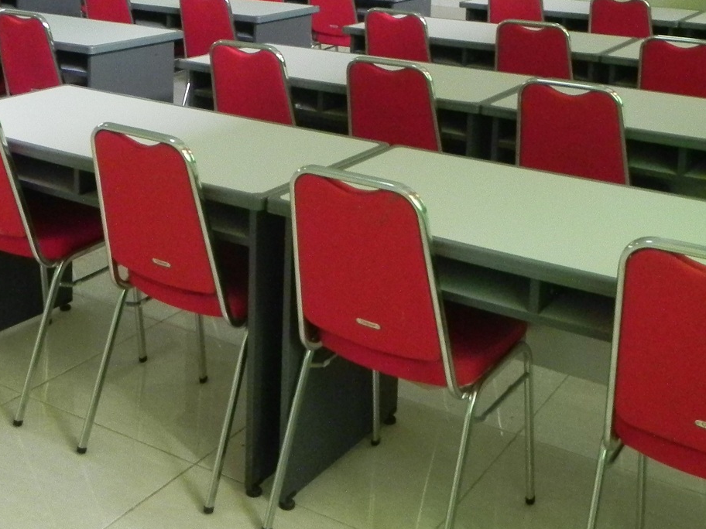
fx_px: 1061
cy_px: 58
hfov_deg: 36.6
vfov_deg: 27.1
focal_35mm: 52
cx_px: 265
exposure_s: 1/50
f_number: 4.5
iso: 800
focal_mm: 4.6
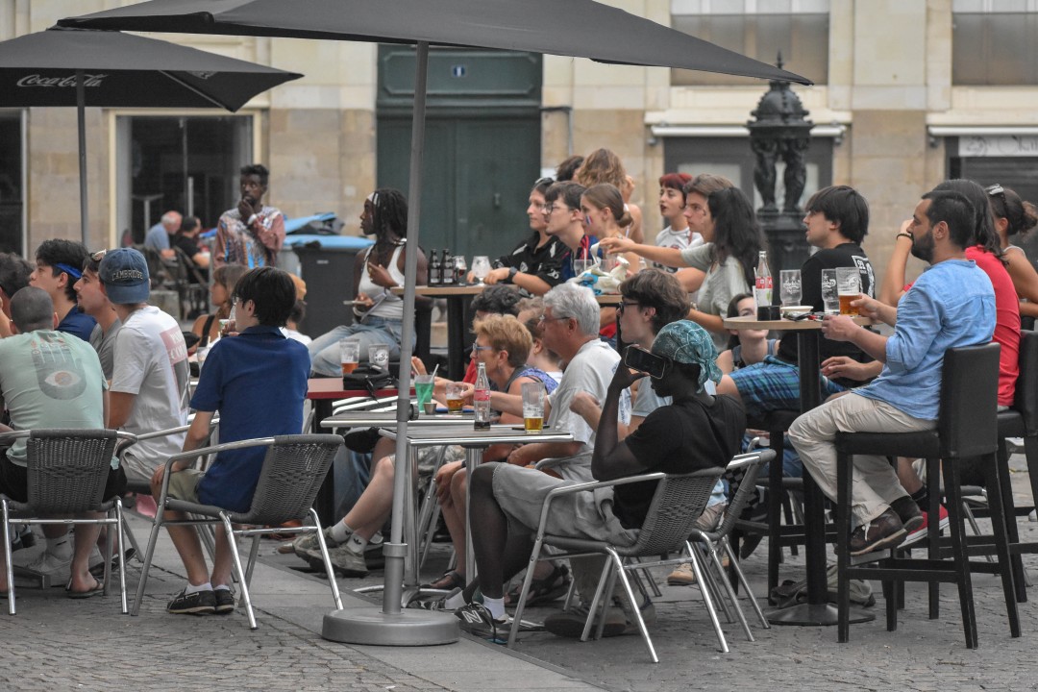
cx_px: 519
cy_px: 346
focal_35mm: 135
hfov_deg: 15.2
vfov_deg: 10.2
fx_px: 3892
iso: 2800
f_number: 4.8
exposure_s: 1/500
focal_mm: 90
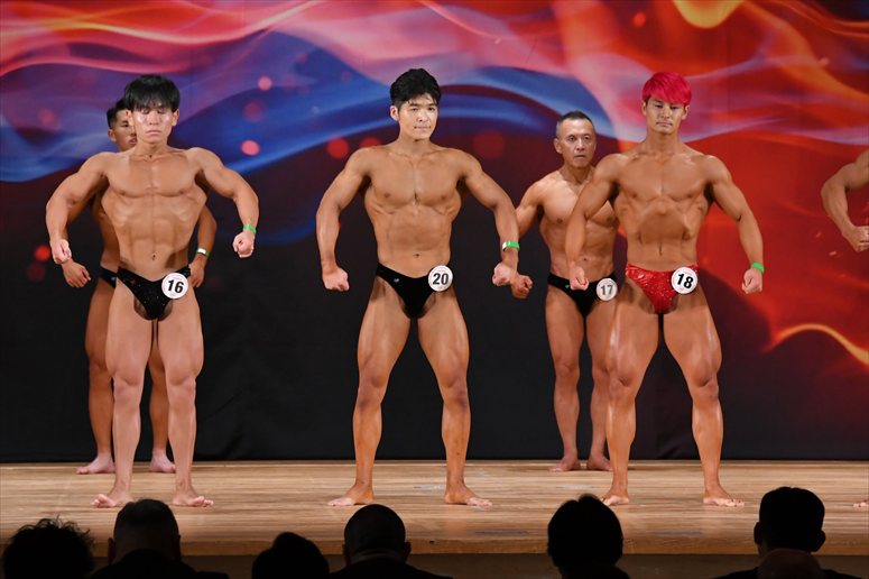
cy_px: 290
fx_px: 5236
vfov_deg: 6.3
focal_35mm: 217
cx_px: 434
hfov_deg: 9.5
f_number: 5.6
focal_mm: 145
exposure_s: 1/400
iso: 3200
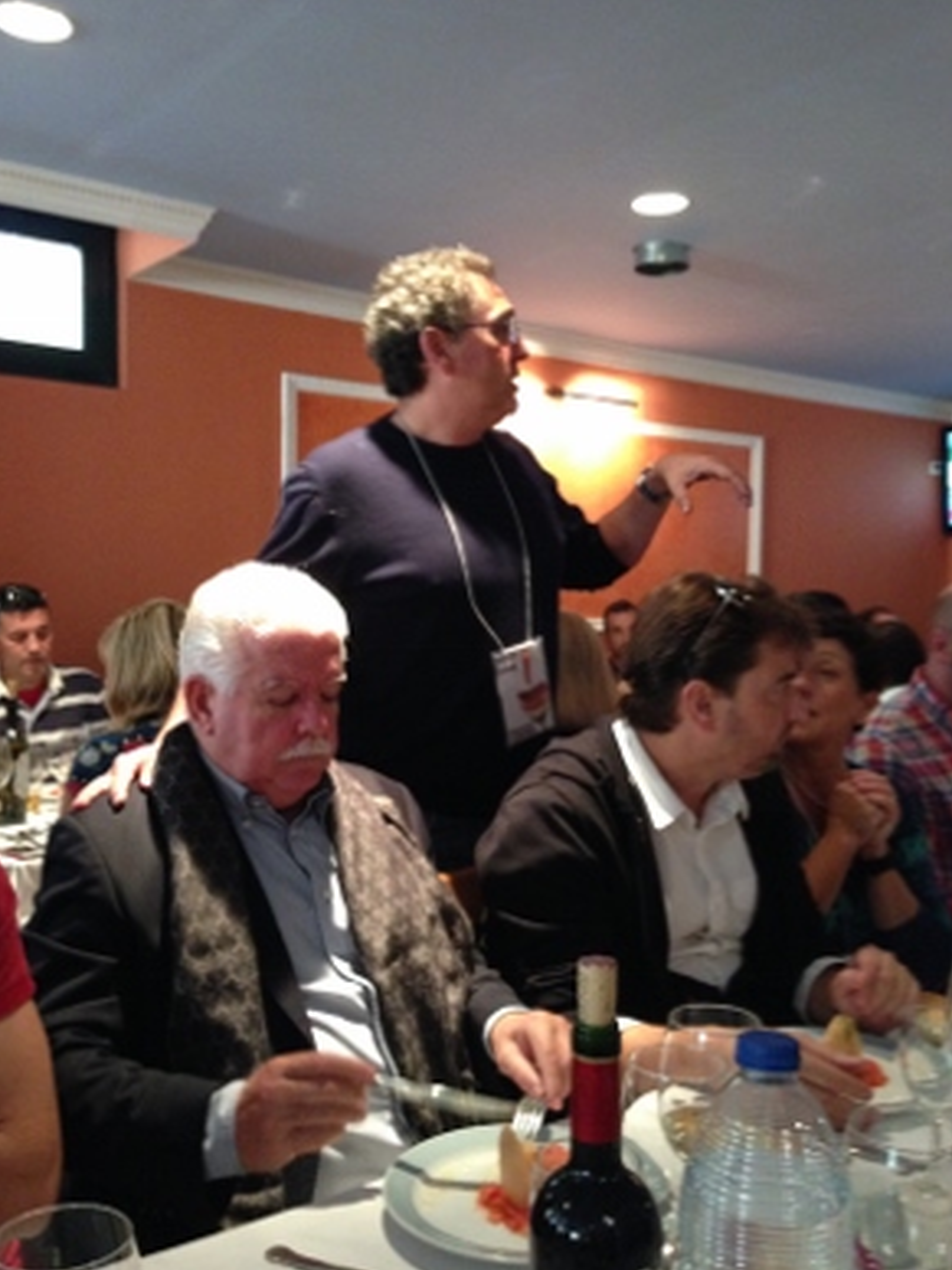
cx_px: 465
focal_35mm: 34
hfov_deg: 41.8
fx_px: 1247
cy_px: 645
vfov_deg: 54.0
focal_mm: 4.12
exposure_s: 1/15
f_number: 2.4
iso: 400
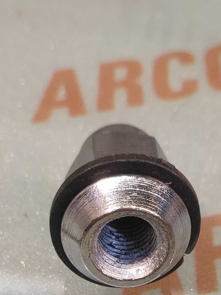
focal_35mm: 56
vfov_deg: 30.9
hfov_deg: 26.1
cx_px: 118
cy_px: 318
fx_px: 477
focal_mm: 4.74
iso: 241
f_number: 1.79
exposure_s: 1/50
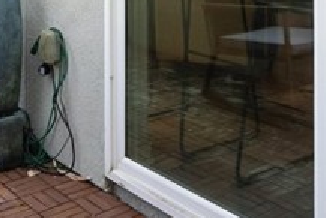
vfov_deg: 18.9
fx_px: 598
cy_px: -79
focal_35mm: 66
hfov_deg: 30.4
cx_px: 126
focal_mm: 14
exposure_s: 1/50
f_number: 6.3
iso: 320
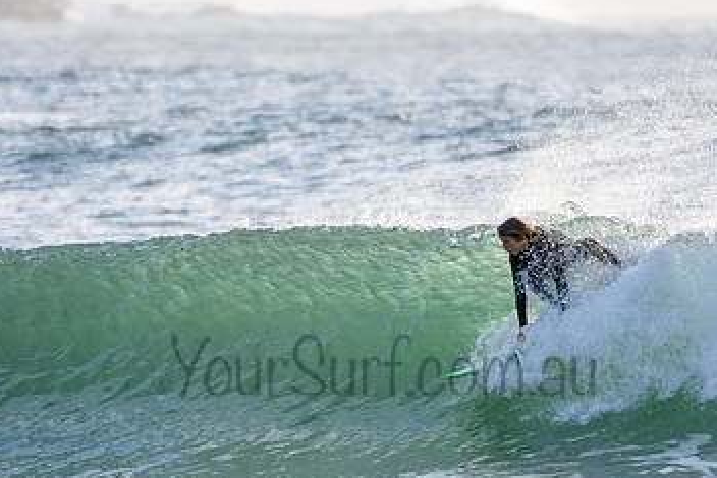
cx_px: 381
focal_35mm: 1235
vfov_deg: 1.1
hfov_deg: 1.7
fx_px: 24606
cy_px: 349
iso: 450
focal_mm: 500
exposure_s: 1/2000
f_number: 5.6
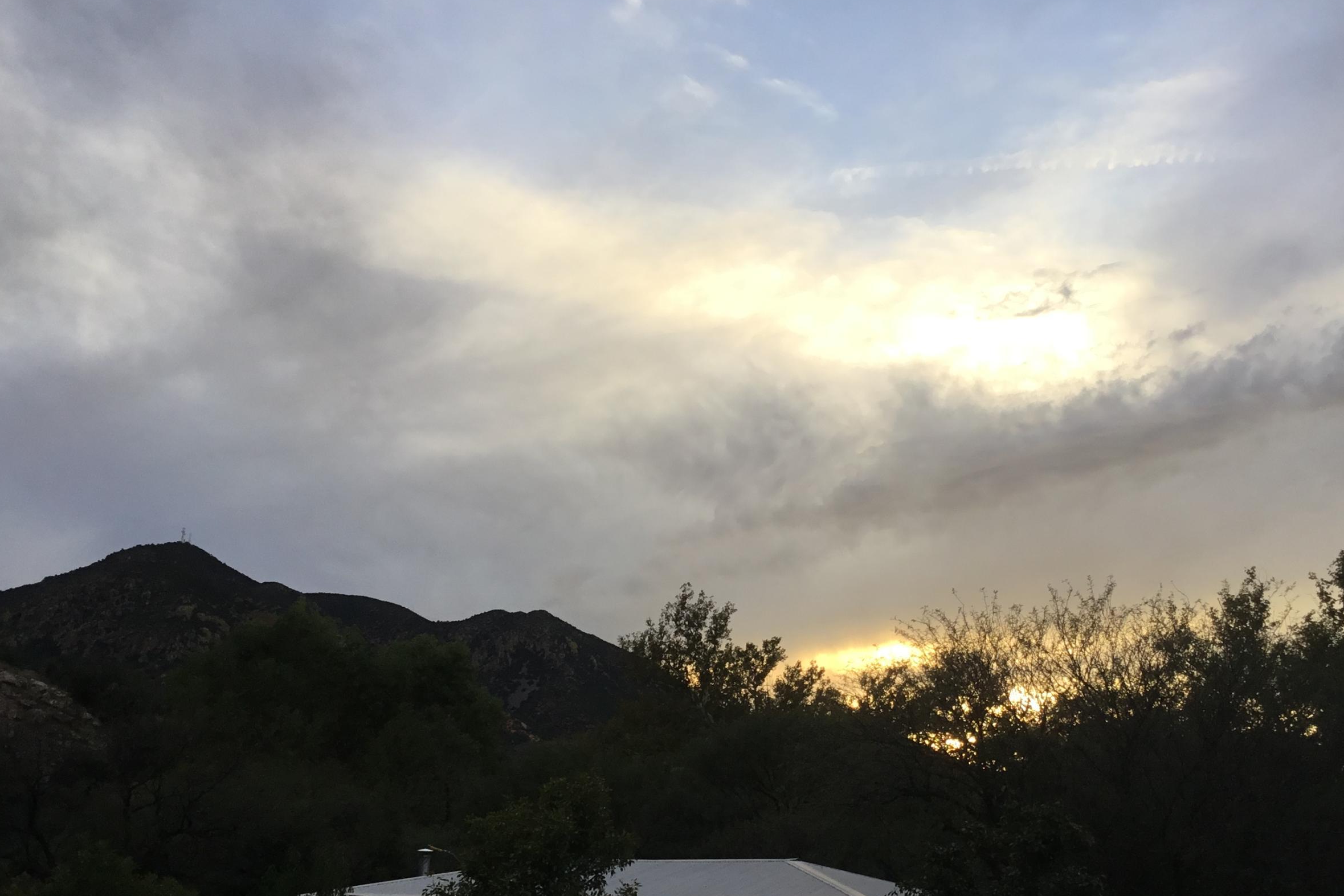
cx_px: 759
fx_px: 1531
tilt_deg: +12.3
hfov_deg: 47.3
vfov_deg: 32.5
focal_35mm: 41
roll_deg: -0.7
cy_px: 568
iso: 25
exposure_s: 1/141
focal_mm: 3.3
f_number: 2.4
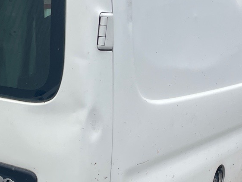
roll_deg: -3.3
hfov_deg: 21.9
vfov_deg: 16.5
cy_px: 128
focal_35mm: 89
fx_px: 622
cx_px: 86
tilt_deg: -18.3
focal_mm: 4.2
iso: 32
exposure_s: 1/947
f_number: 1.6
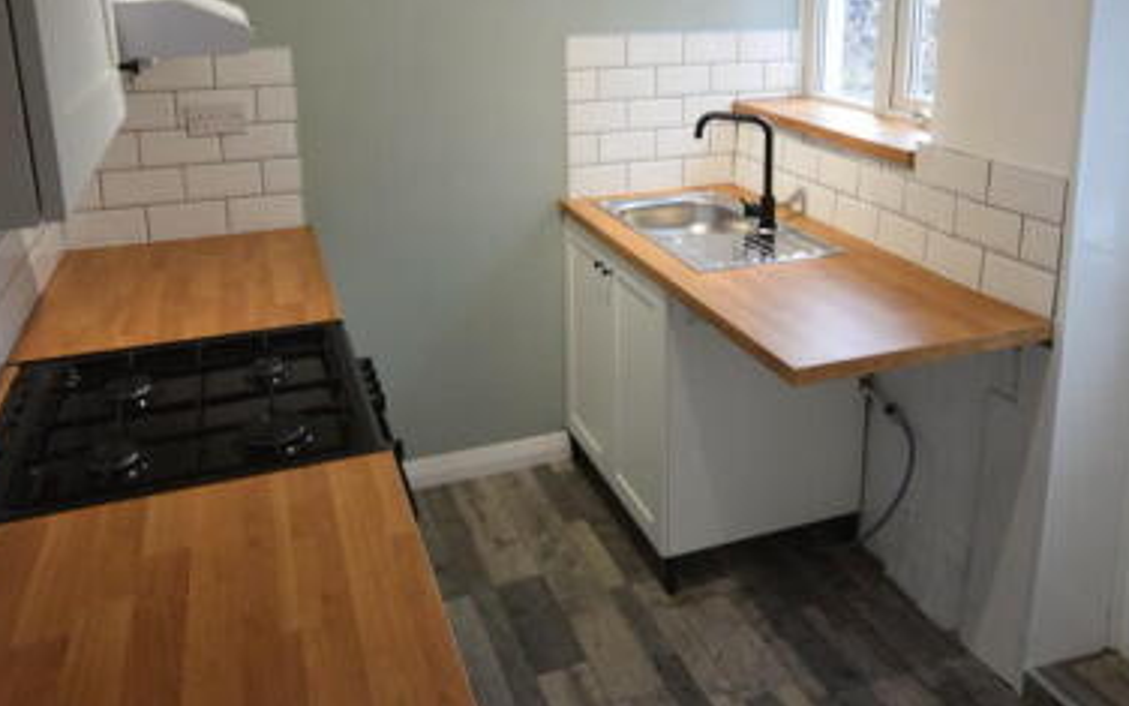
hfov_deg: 59.6
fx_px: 985
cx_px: 608
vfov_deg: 38.3
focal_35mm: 32
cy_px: 170
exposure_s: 1/60
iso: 800
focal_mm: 12
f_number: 4.5
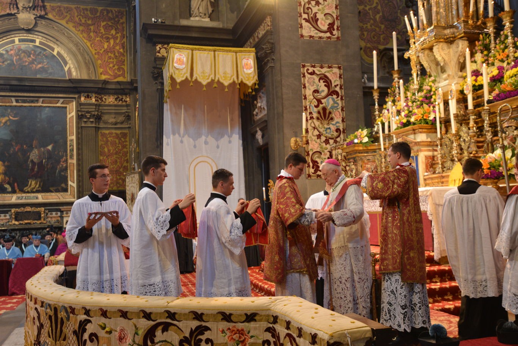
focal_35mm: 35
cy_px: 173
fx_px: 504
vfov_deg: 37.9
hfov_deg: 54.4
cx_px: 259
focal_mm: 35
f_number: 3.5
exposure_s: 1/60
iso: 1600
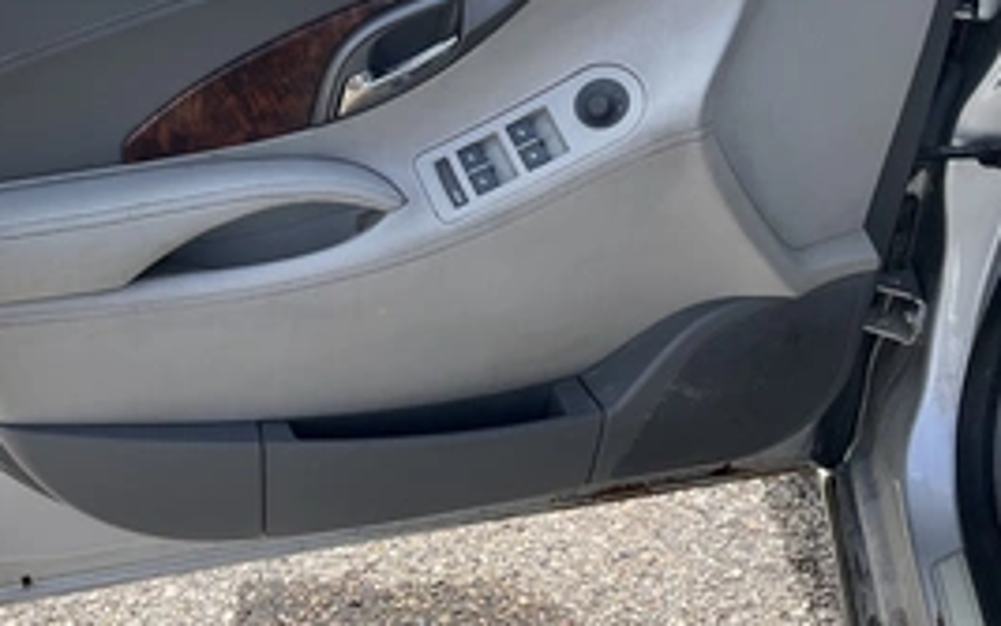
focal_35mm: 46
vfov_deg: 27.7
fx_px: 1255
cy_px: 176
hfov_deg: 42.8
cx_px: 319
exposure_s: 1/599
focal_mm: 3
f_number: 1.8
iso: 25
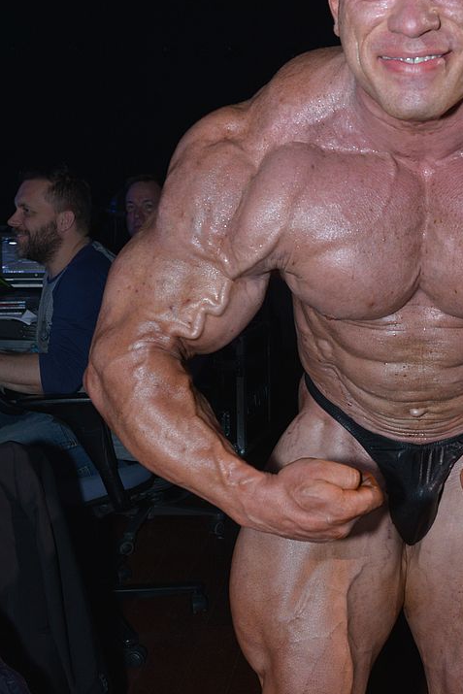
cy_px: 329
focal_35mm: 47
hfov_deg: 27.9
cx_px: 388
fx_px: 906
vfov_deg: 41.9
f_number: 6.3
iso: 640
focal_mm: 28
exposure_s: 1/60
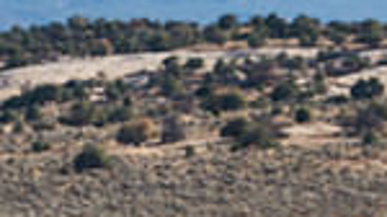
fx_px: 6714
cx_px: 277
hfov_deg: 3.3
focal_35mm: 655
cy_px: 203
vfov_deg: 1.8
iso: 100
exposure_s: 1/4000
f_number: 2
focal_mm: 150
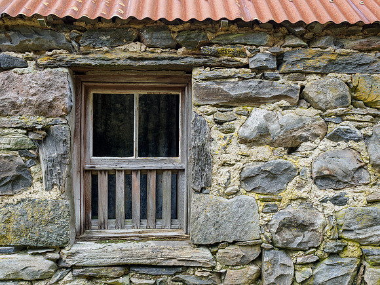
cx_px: 190
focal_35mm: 34
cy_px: 142
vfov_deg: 41.6
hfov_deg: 53.7
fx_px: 376
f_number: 5.6
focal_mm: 17
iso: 200
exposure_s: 1/50
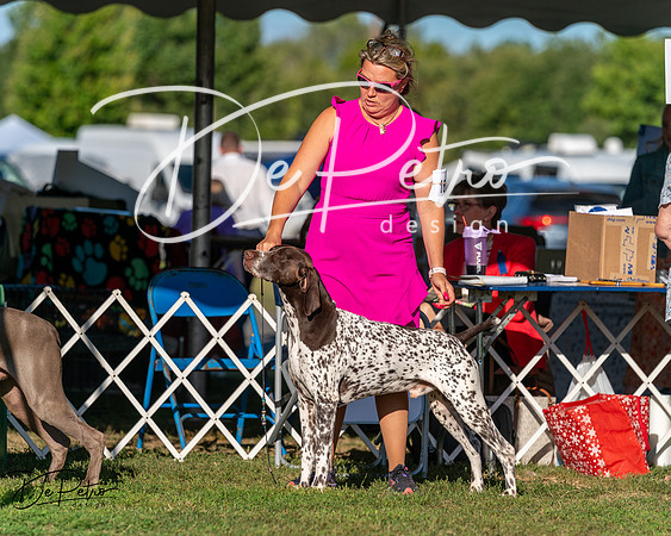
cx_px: 336
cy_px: 268
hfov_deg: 8.6
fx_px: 4471
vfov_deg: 6.9
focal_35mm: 225
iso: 100
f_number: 4.5
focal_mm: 200
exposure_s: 1/1250
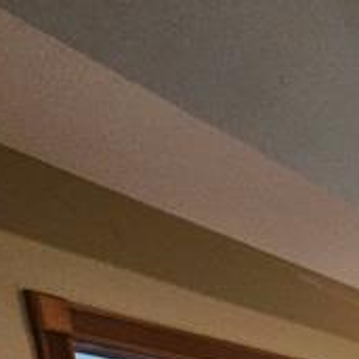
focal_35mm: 69
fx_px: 810
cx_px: 781
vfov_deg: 17.6
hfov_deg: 16.4
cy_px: 722
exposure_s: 1/30
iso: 400
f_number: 2.2
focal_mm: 2.2
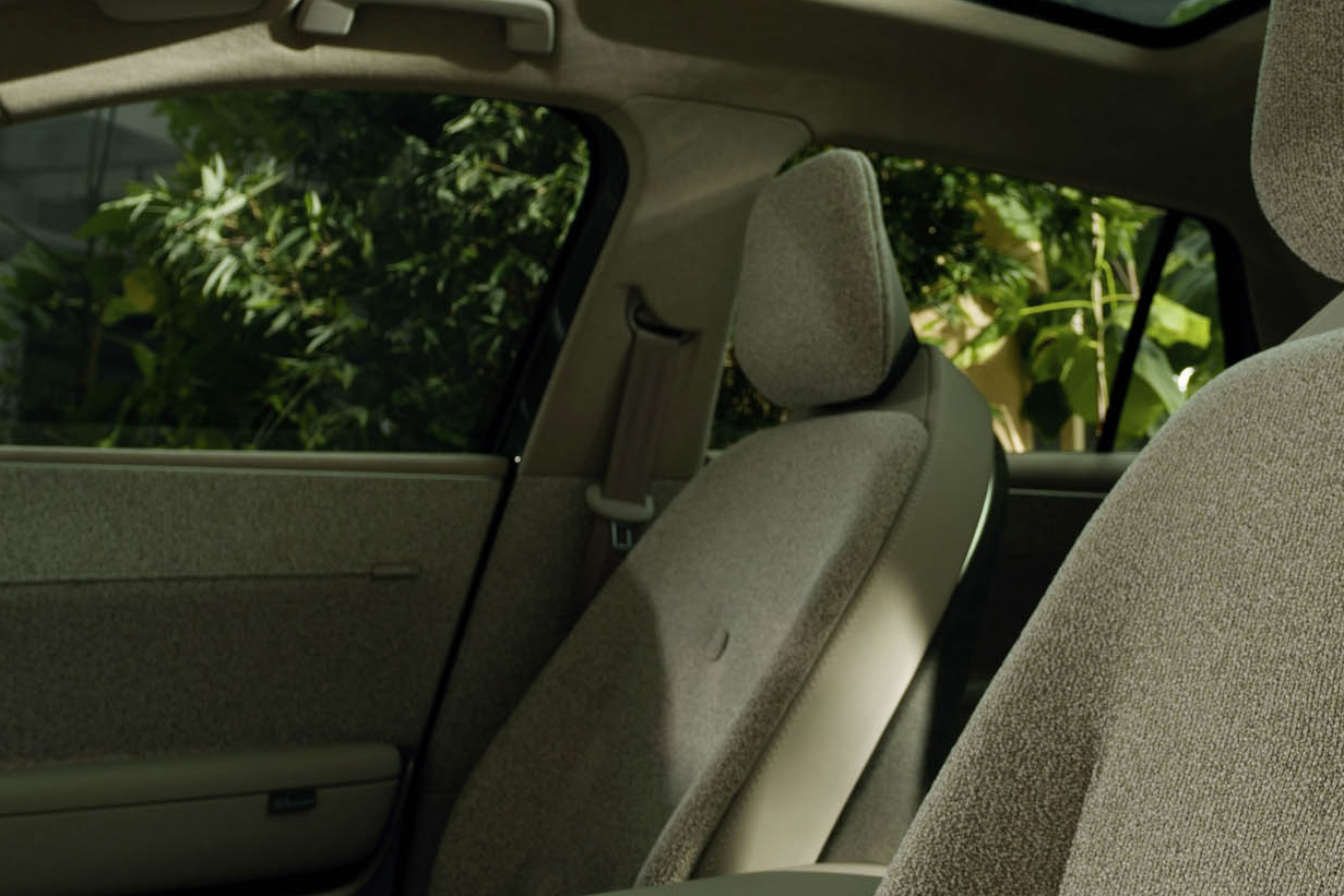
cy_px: 307
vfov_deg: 35.6
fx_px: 1381
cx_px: 1003
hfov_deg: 49.8
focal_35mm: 37
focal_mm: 13
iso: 50
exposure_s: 1/100
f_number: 4.5
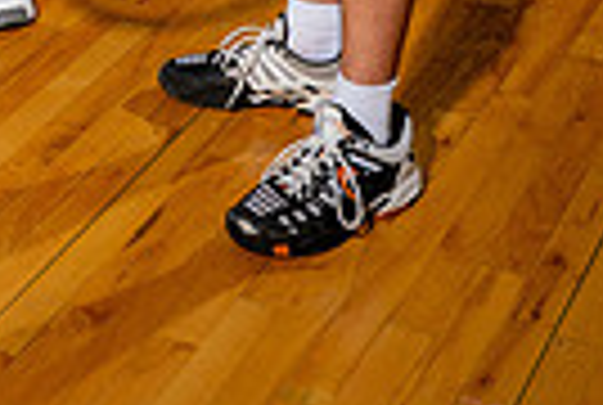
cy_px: -522
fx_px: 2082
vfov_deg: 9.9
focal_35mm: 124
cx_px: -32
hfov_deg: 16.1
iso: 100
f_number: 6.3
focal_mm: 37
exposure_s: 1/250
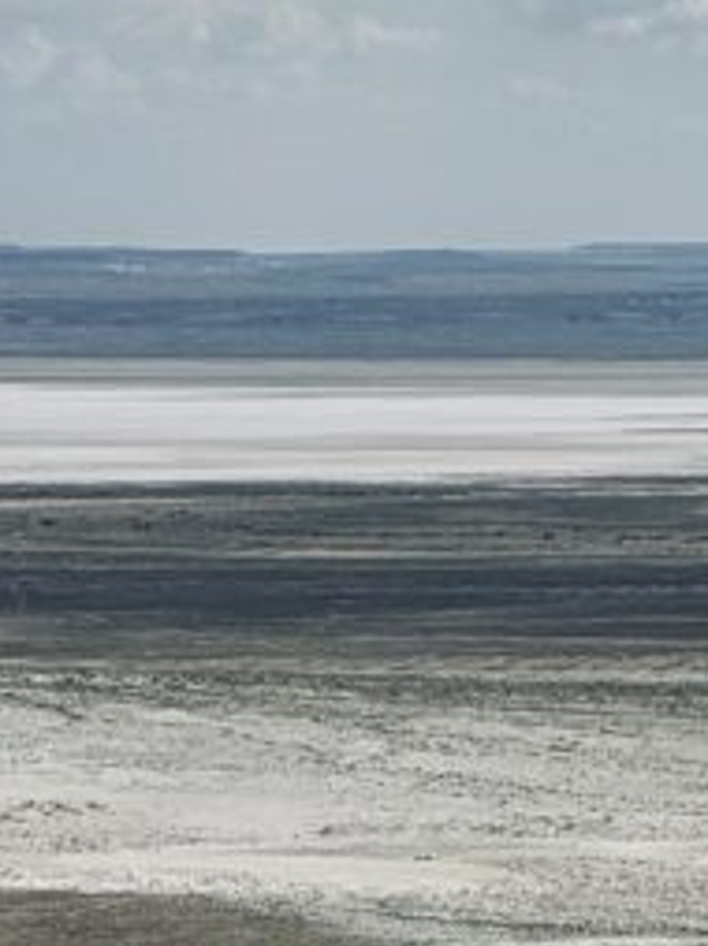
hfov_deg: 4.8
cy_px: 1747
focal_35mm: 311
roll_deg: -0.3
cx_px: 861
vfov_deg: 6.2
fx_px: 8495
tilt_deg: -11.3
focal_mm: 9
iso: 25
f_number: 2.8
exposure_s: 1/2597
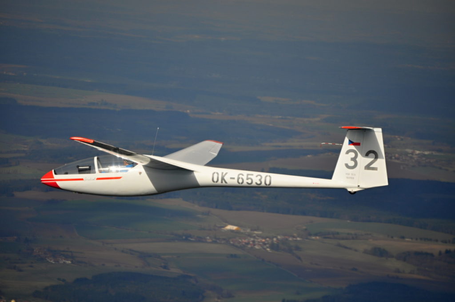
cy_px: 151
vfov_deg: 5.5
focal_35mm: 248
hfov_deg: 8.3
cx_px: 228
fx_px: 3124
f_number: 6.3
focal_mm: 165
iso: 200
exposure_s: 1/2500
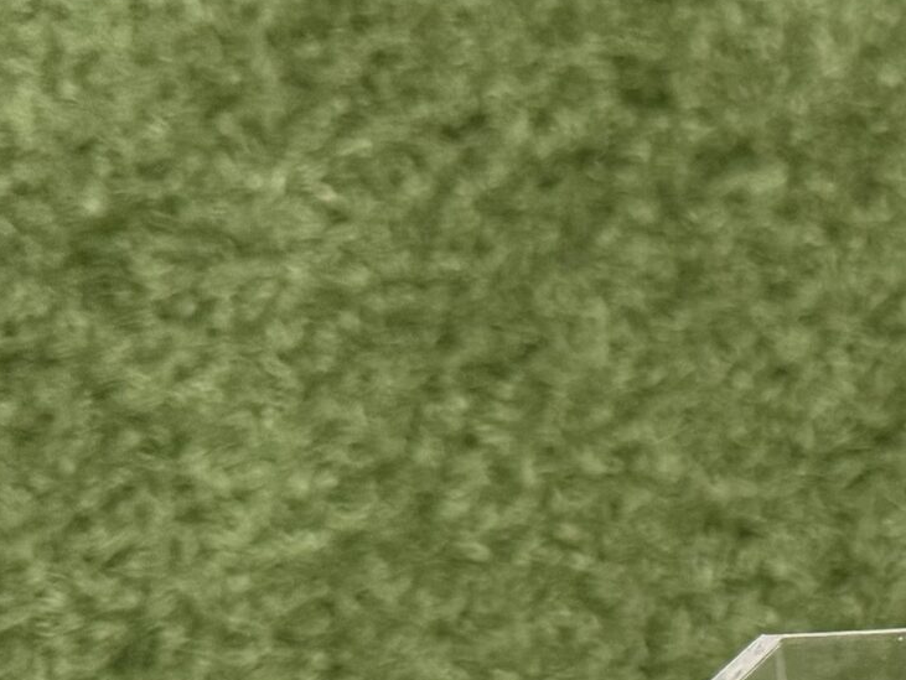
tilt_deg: -58.1
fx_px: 2200
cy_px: 778
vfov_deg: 16.9
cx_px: 1461
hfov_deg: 19.4
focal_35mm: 84
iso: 320
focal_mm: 6.76
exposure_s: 1/60
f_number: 1.78
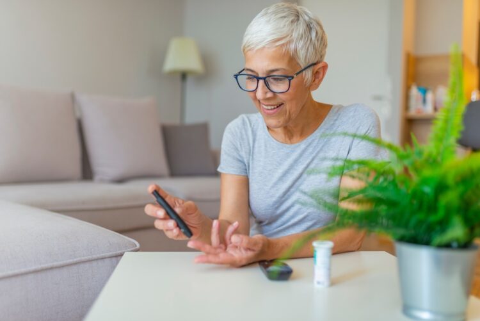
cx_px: 240
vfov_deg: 37.9
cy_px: 160
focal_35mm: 35
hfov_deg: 54.4
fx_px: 467
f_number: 1.8
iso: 160
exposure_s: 1/160
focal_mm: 35
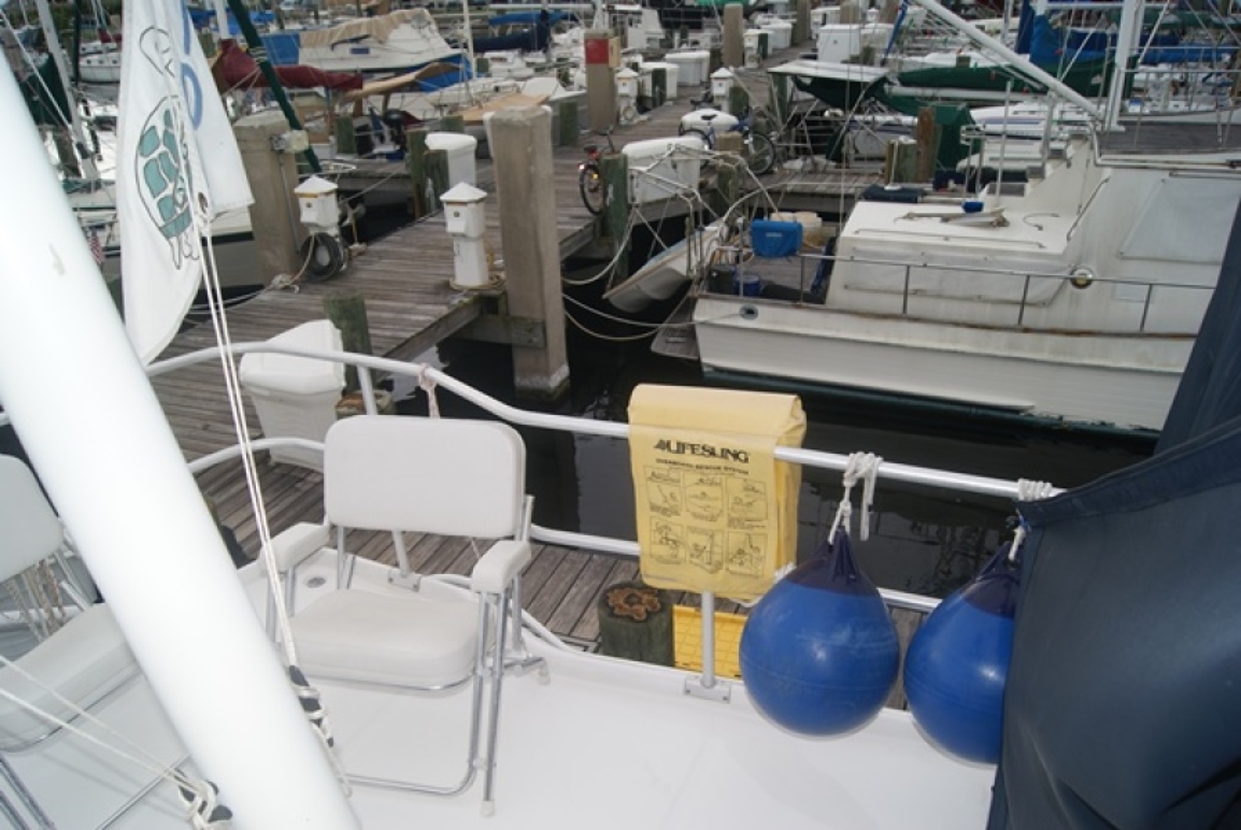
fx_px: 932
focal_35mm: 27
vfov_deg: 48.0
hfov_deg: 67.3
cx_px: 620
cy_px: 415
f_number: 5
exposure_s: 1/160
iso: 100
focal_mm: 18
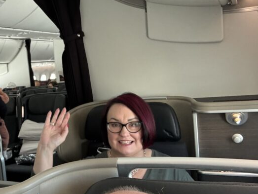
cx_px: 36
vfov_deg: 32.1
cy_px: 122
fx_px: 336
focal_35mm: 45
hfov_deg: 39.6
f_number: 1.9
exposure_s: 1/55
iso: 80
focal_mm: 2.69
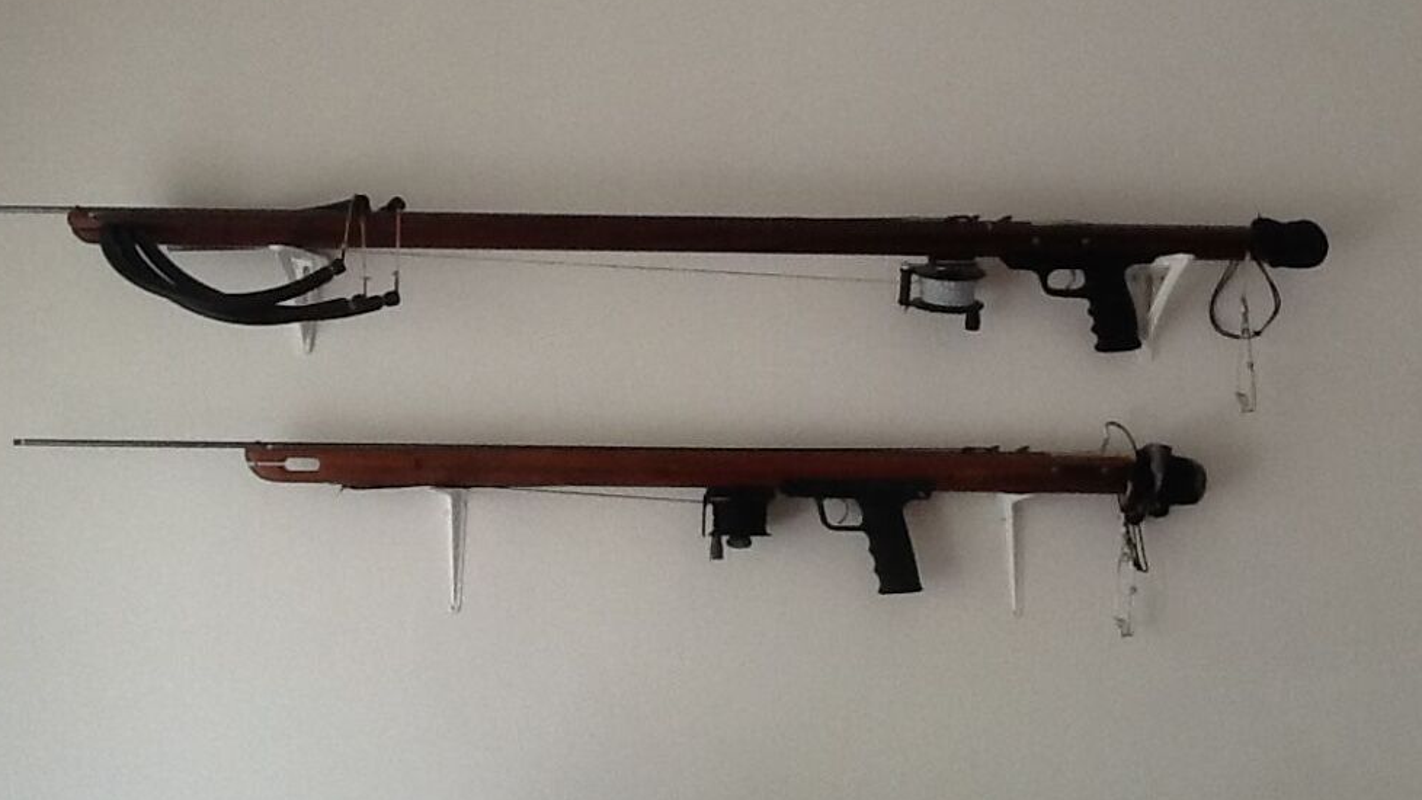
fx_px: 1847
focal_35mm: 49
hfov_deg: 42.1
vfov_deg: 24.4
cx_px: 710
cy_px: 339
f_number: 2.4
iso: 50
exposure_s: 1/30
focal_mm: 2.03
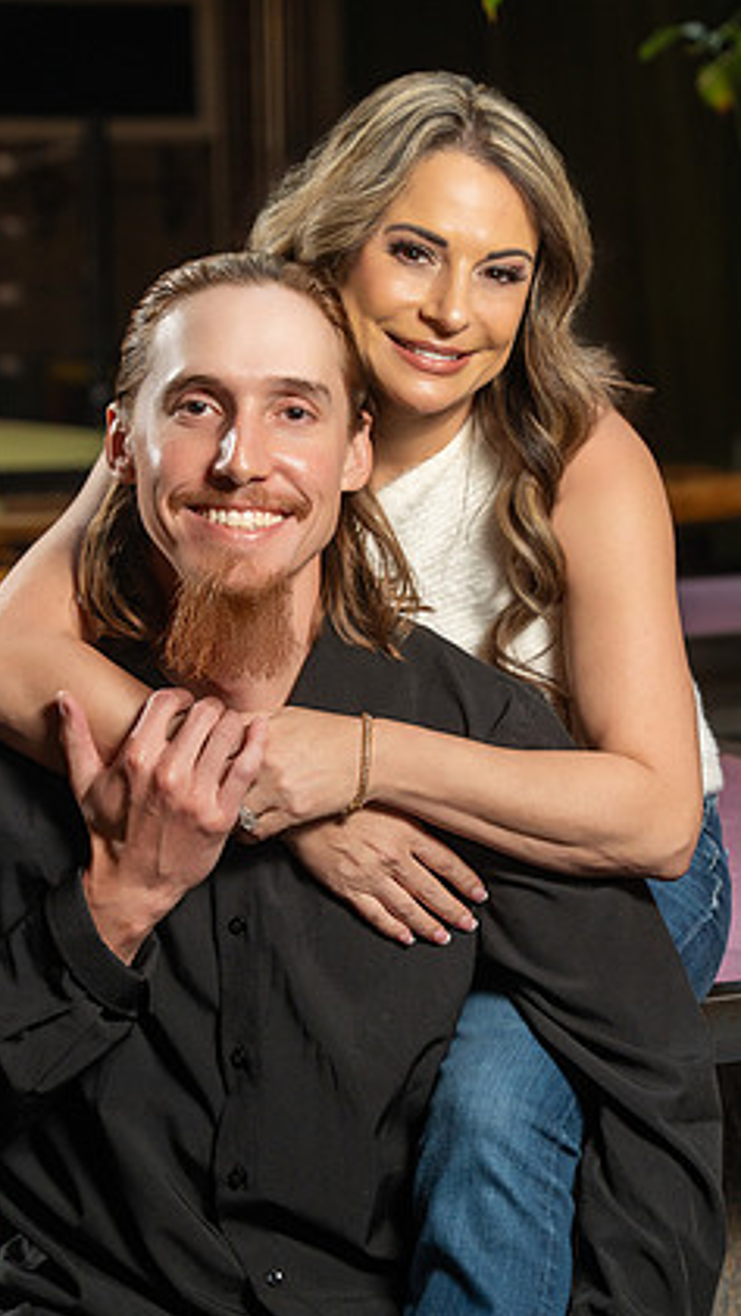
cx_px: 363
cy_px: 619
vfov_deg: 20.7
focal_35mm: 103
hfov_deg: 11.8
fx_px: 3596
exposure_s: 1/125
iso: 1250
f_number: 5.6
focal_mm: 92
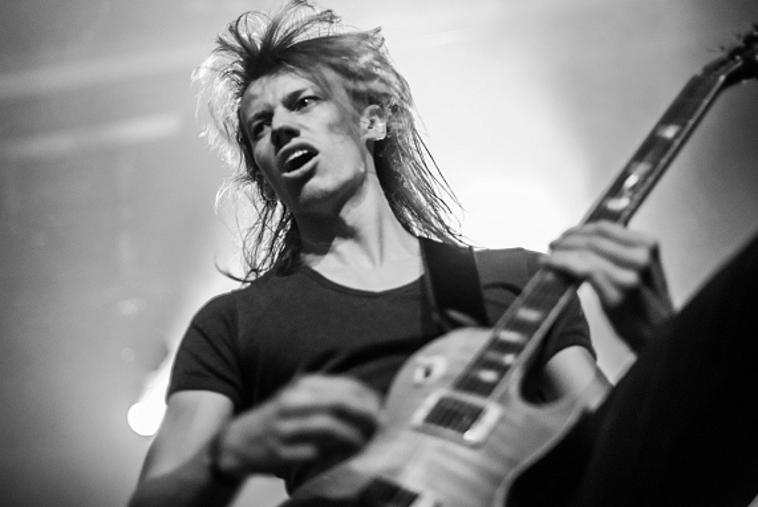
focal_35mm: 63
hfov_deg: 31.8
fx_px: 1328
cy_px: 197
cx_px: 316
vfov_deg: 21.6
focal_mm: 50
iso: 1600
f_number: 1.4
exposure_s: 1/80
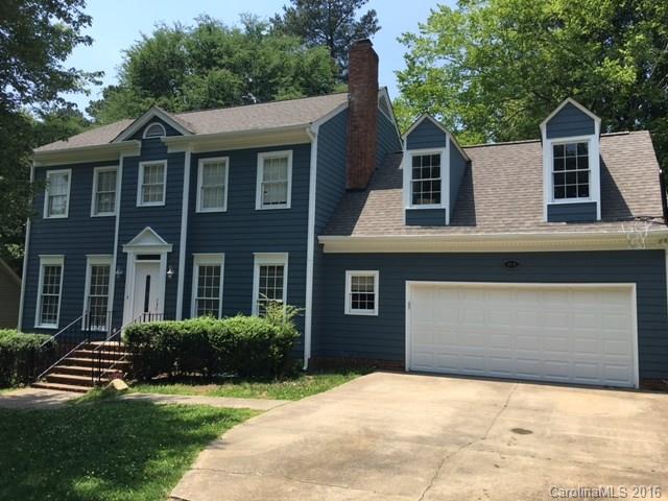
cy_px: 250
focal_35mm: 29
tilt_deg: +6.1
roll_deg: -2.5
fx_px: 560
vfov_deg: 48.2
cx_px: 334
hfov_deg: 61.7
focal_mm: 4.15
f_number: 2.2
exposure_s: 1/810
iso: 25
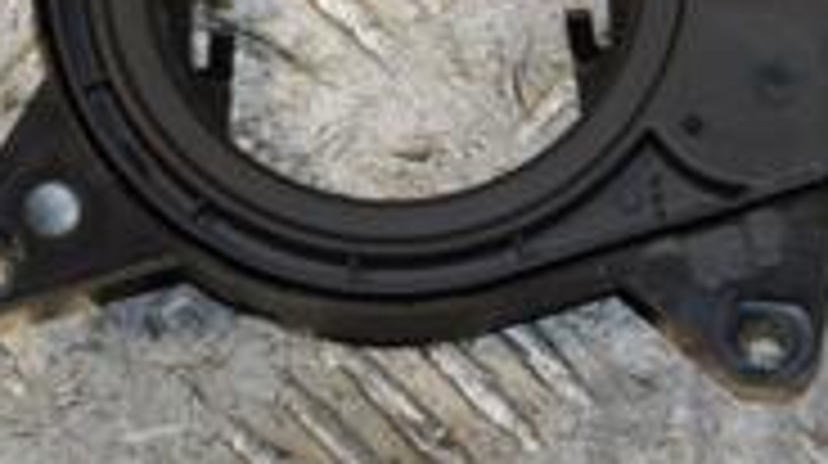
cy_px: -167
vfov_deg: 5.2
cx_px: 504
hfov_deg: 9.4
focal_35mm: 231
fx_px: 5059
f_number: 7.1
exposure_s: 1/200
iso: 800
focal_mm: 45
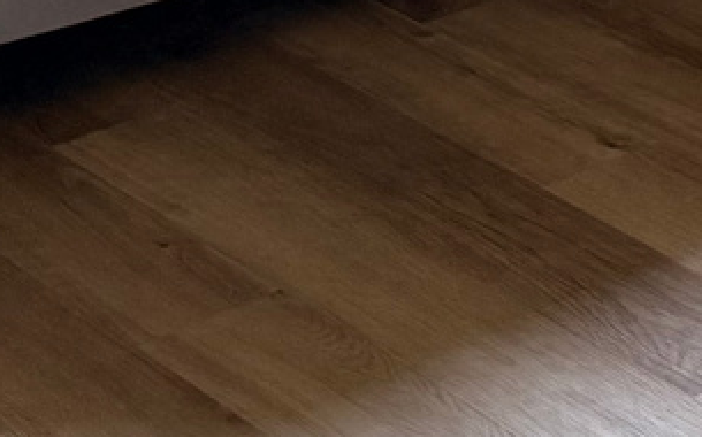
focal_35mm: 171
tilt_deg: -4.9
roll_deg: -2.0
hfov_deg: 11.9
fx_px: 3269
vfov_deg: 6.8
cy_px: -929
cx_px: 925
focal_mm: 6.76
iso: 200
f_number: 1.78
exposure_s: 1/104
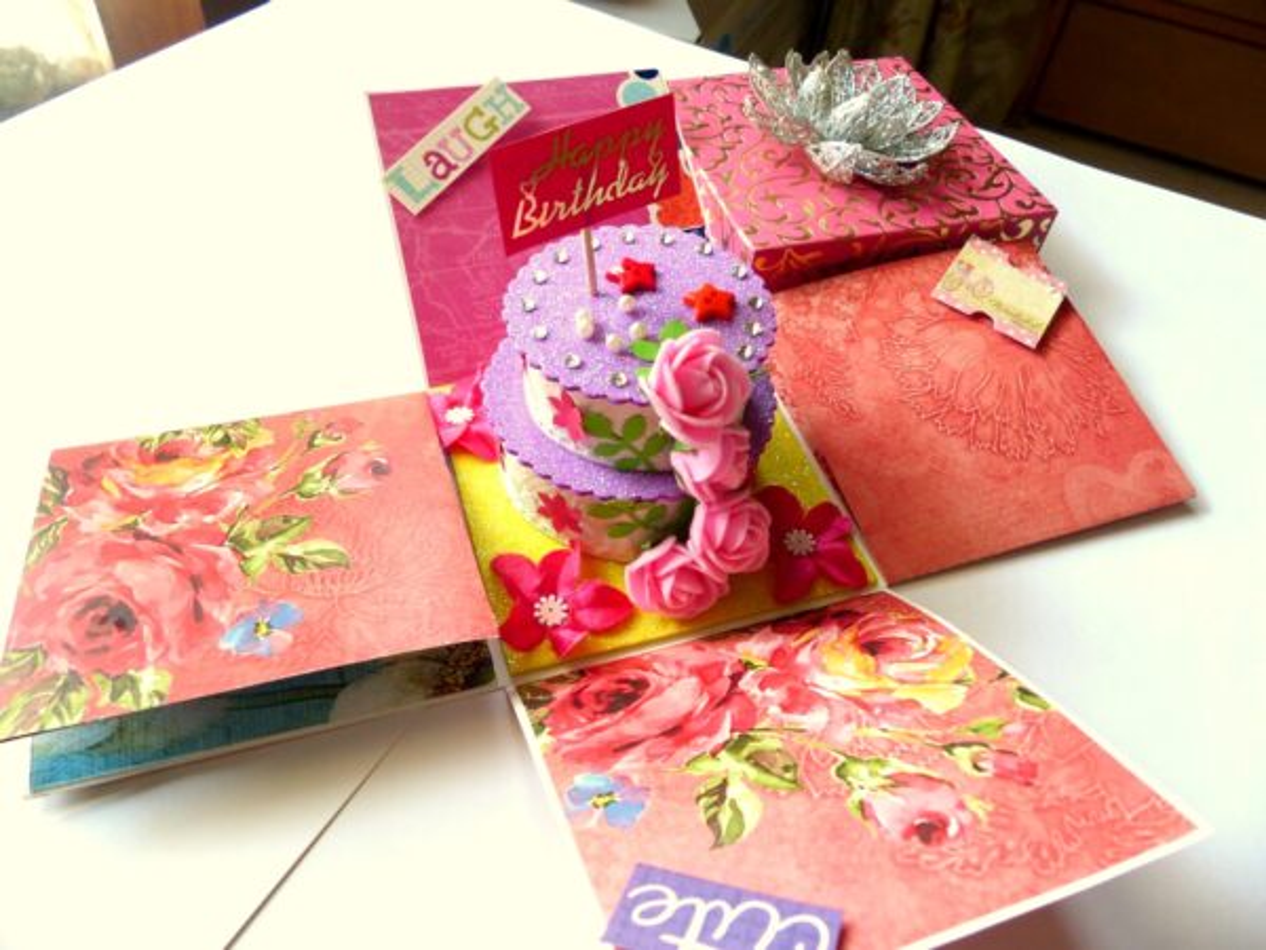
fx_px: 914
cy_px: 475
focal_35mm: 25
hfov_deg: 69.4
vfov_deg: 54.9
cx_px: 633
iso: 100
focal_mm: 4.5
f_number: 2.8
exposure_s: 1/80
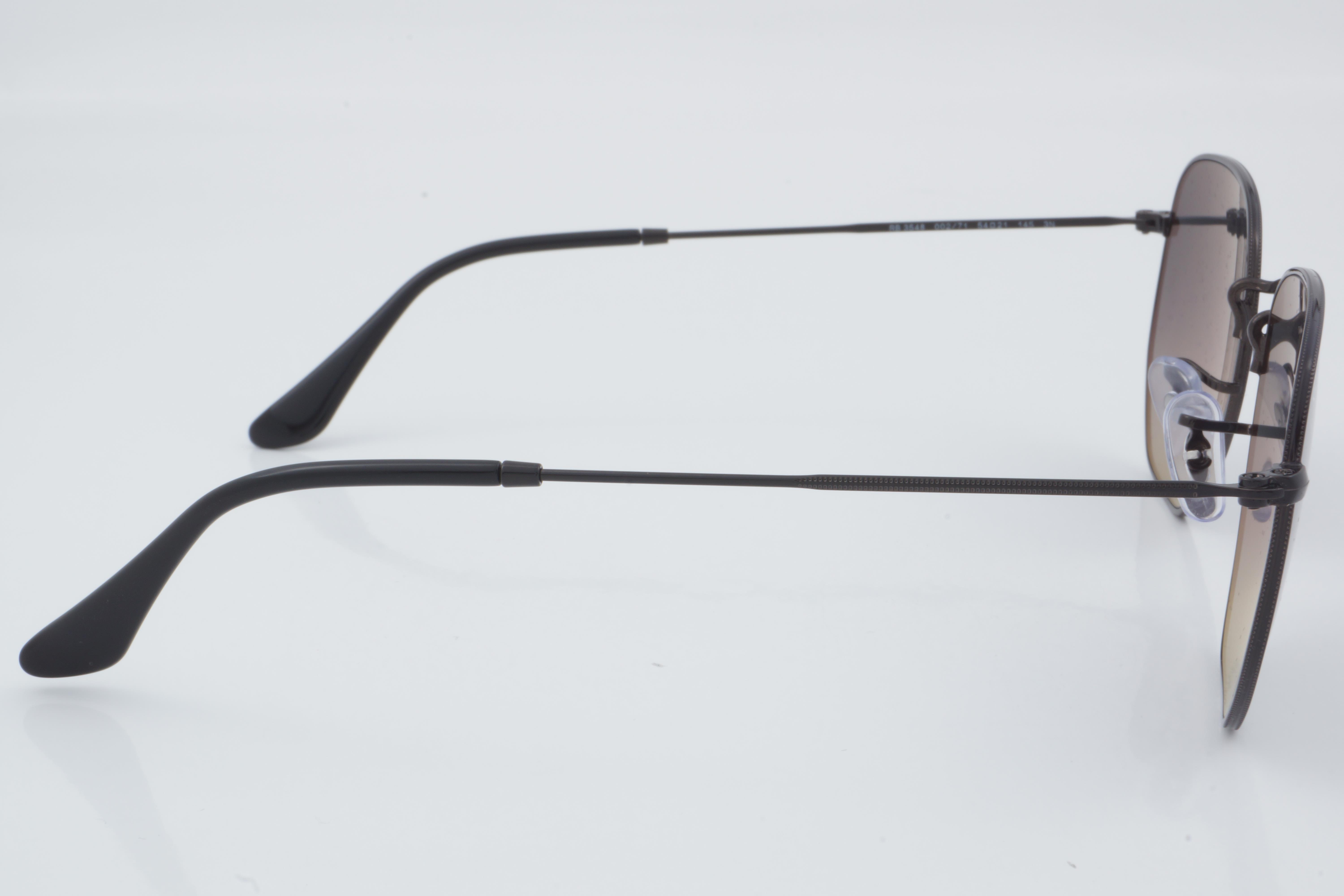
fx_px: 2800
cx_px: 672
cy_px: 448
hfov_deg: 27.0
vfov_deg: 18.2
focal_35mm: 75
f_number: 32
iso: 100
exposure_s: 1/3
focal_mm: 50
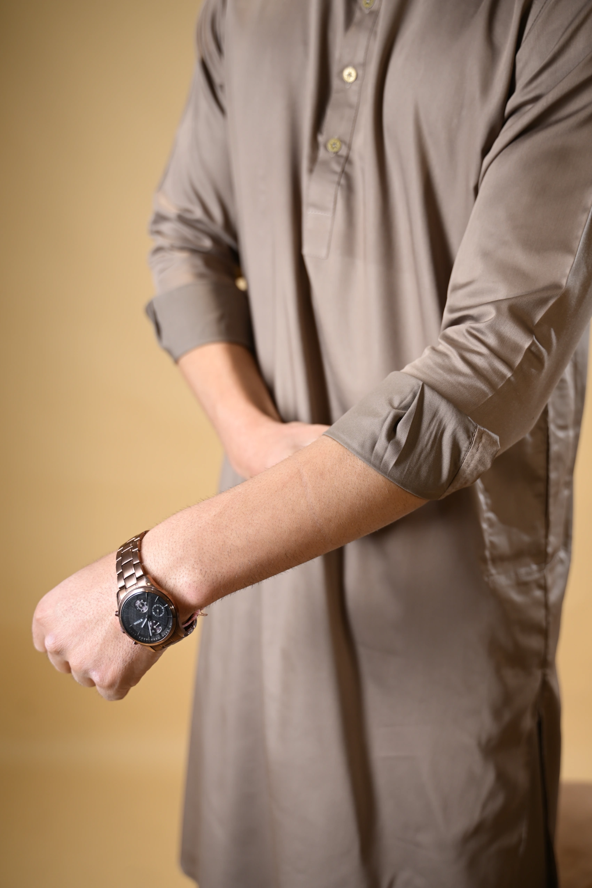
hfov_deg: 32.6
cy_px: 444
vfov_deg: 47.4
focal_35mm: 41
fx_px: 1011
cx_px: 296
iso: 160
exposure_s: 1/125
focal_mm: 41
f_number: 2.8
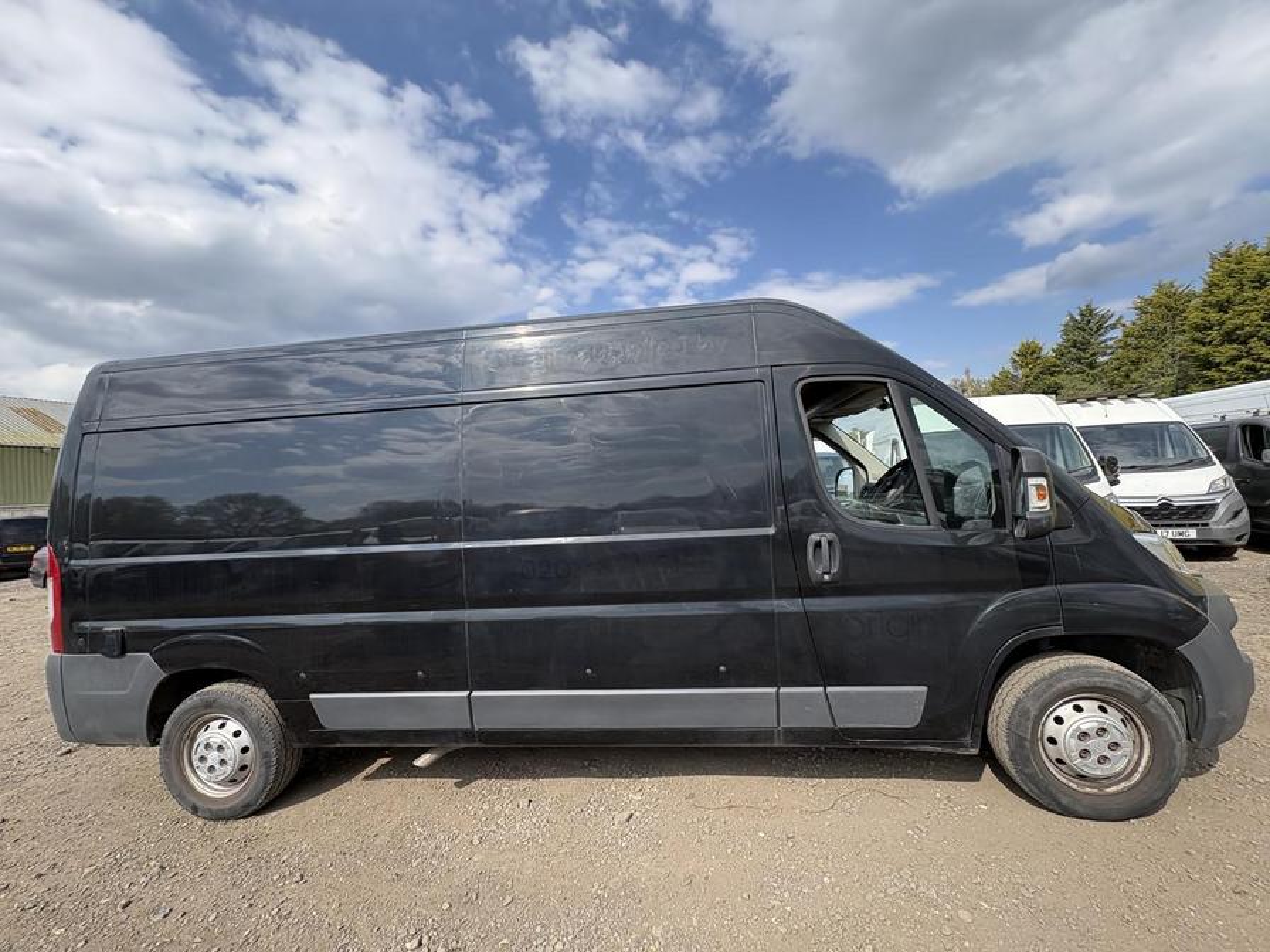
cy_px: 476
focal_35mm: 14
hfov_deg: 102.1
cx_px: 635
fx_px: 514
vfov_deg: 85.7
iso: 50
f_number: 2.2
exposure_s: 1/840
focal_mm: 2.22
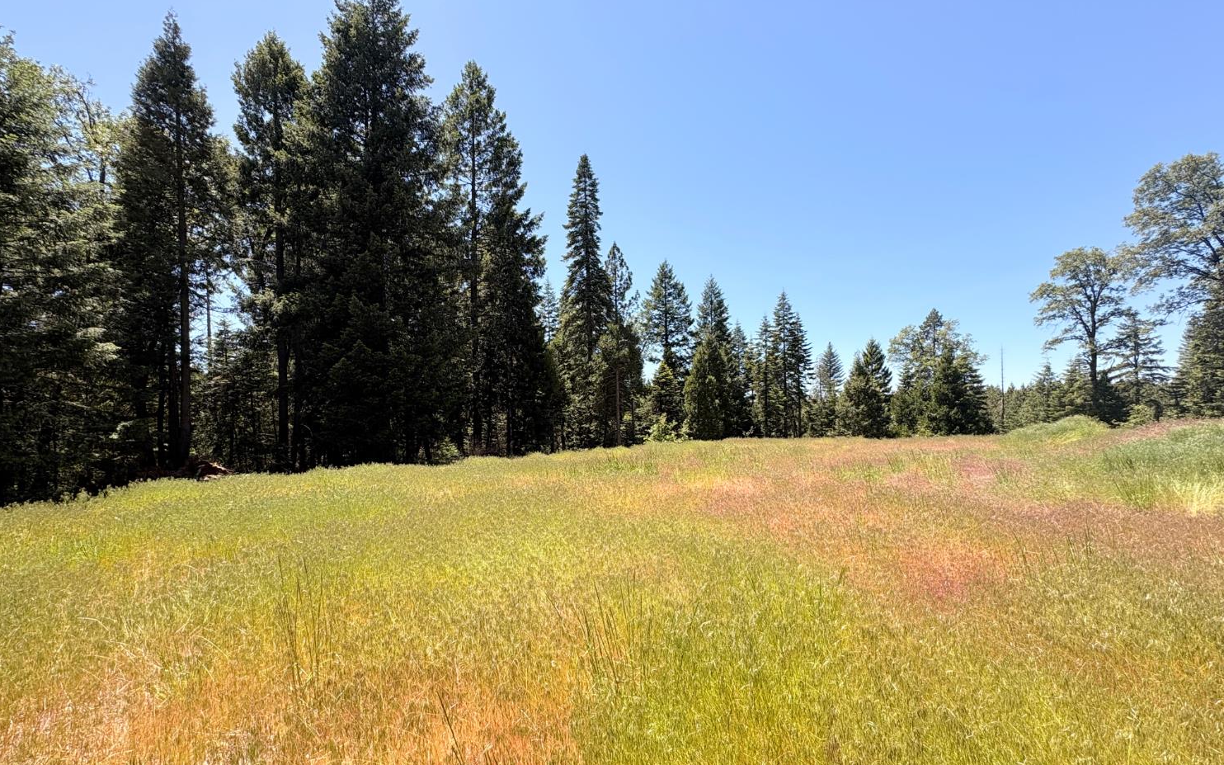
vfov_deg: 74.4
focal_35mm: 15
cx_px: 615
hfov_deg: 101.5
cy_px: 434
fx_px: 500
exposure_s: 1/831
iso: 40
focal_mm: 2.22
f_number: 2.2
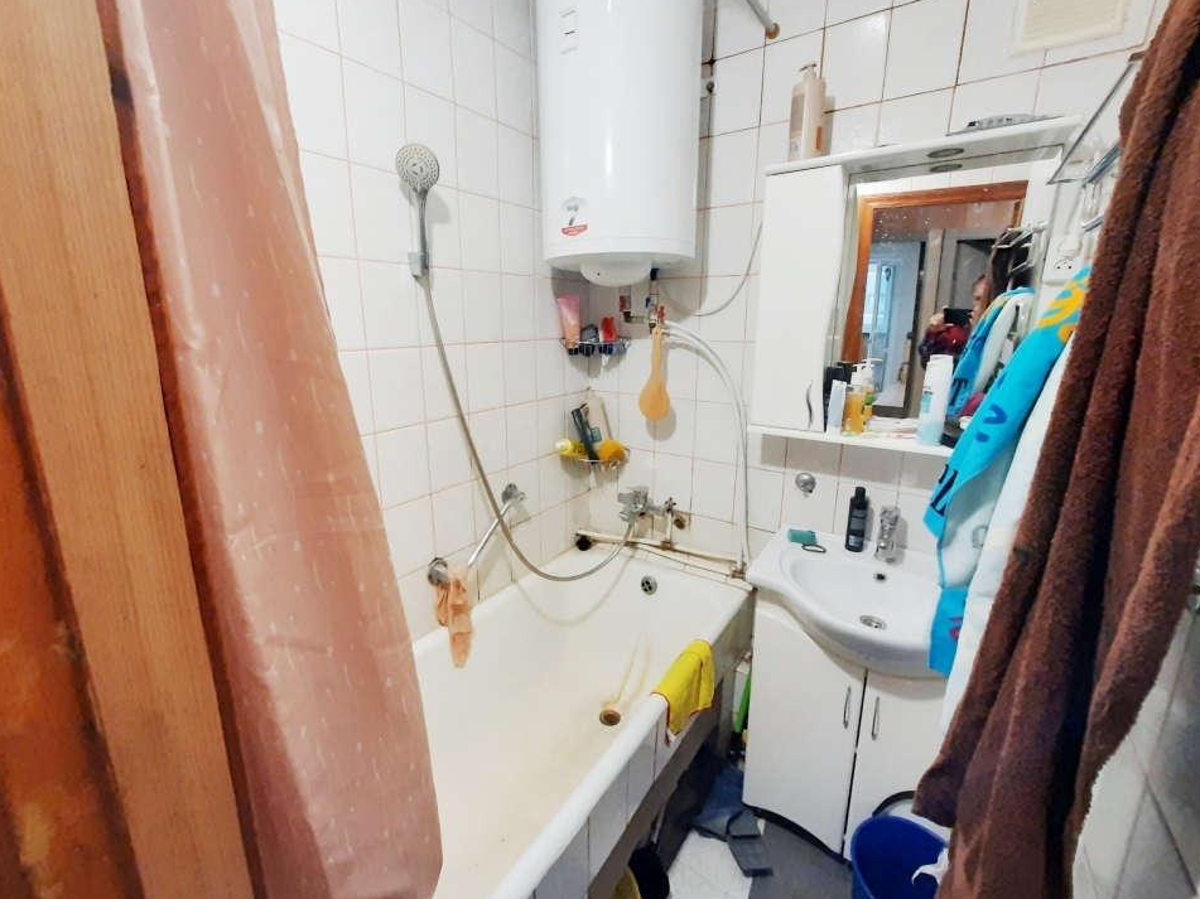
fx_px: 485
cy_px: 430
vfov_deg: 85.6
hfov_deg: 101.9
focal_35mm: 14
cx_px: 559
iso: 200
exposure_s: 1/50
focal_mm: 1.42
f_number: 2.2
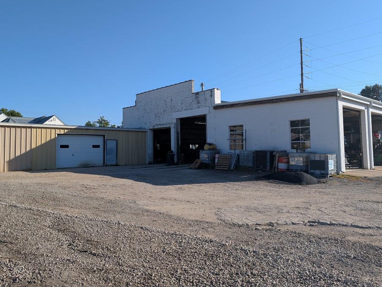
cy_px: 131
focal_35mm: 27
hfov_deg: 65.3
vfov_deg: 51.4
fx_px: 298
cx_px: 195
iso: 21
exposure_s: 1/1103
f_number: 1.68
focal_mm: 6.9
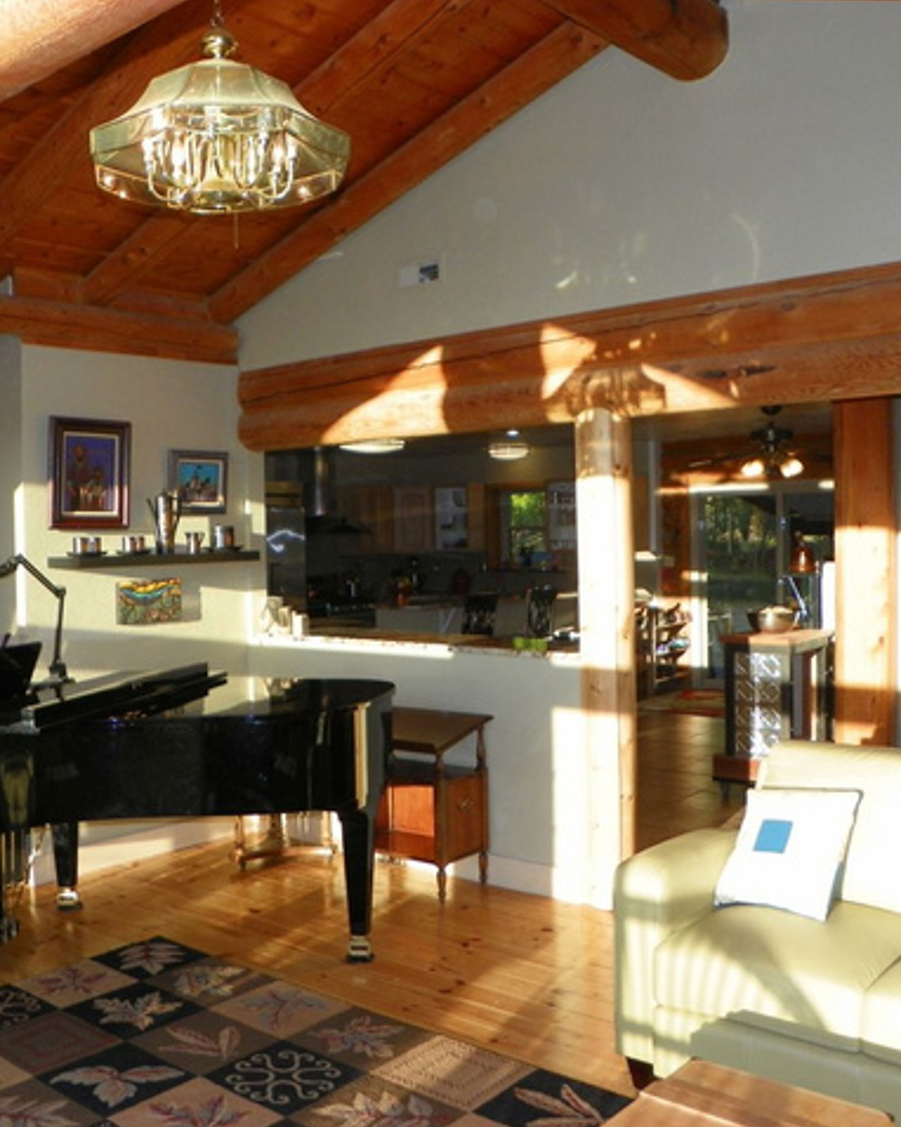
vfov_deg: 52.9
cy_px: 564
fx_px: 1134
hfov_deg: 43.2
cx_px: 384
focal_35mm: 34
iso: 64
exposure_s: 1/200
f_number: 2.8
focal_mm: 4.6
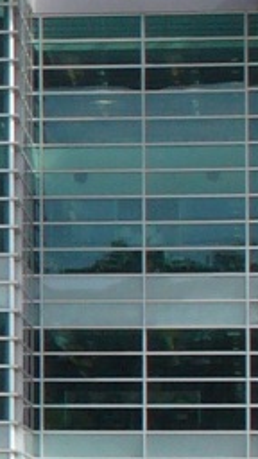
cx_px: -772
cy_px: 342
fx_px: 3977
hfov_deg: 3.5
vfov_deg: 6.6
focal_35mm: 327
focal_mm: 7.9
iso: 80
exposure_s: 1/200
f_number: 6
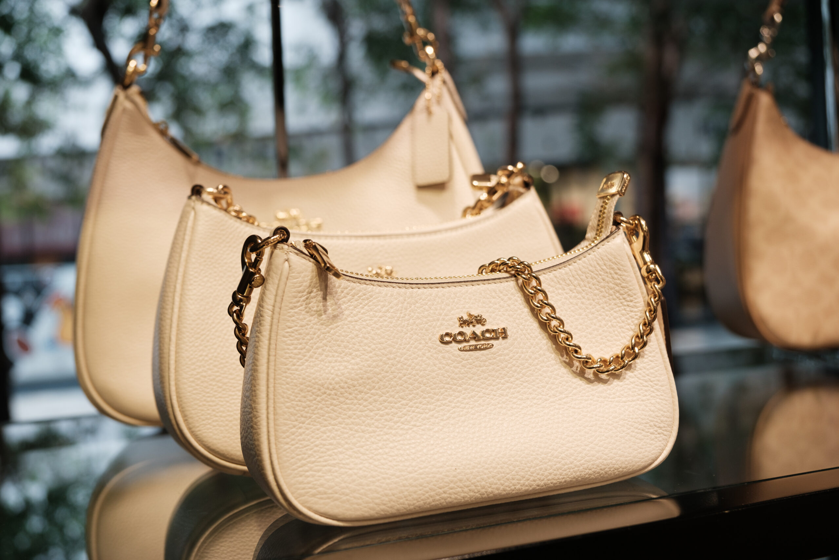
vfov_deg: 33.4
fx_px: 932
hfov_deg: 48.5
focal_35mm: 40
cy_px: 280
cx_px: 420
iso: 160
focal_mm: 26.4
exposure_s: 1/125
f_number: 3.2
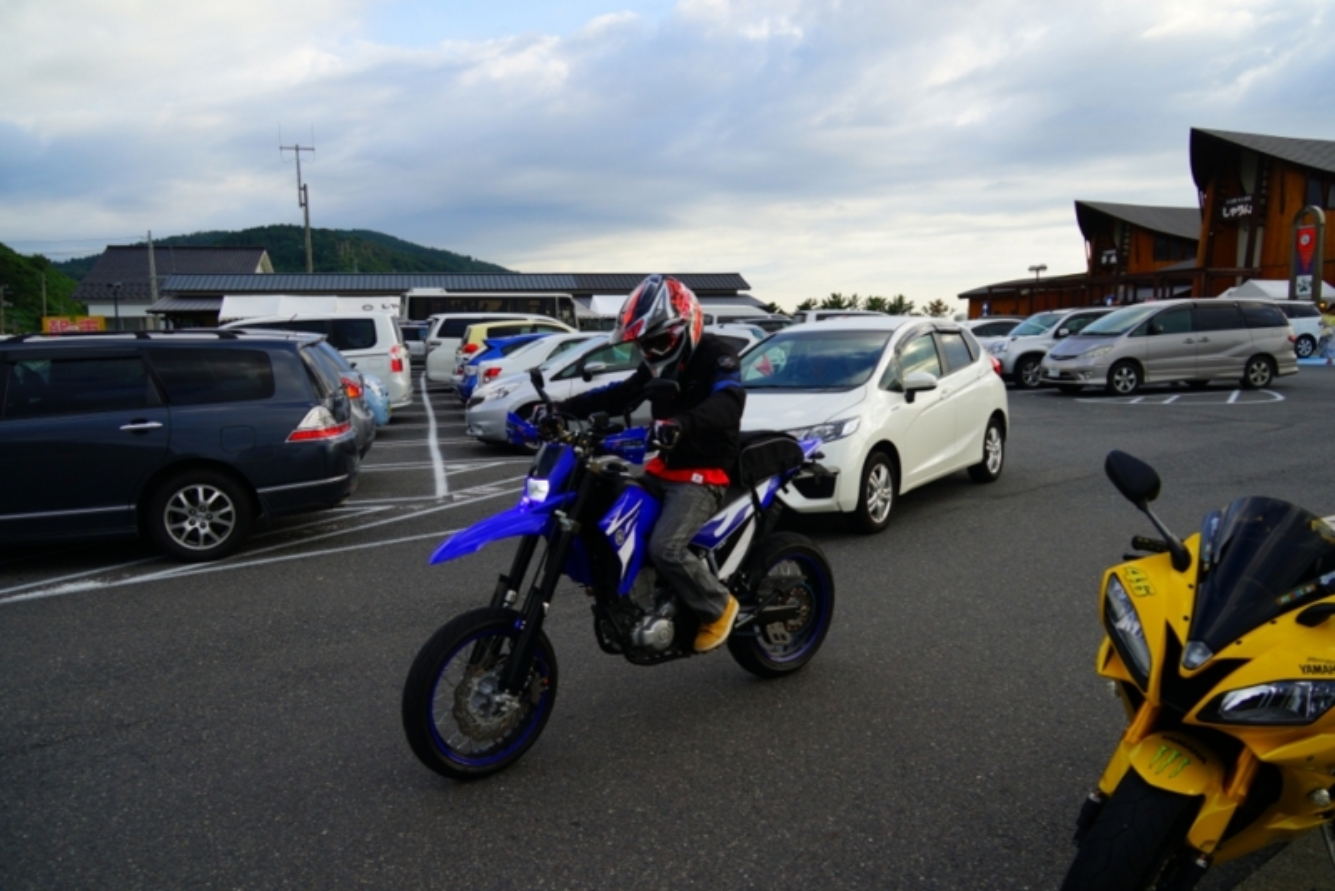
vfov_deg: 48.0
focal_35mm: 27
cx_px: 668
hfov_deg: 67.4
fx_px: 1002
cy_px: 446
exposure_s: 1/1000
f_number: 4
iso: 200
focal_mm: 18
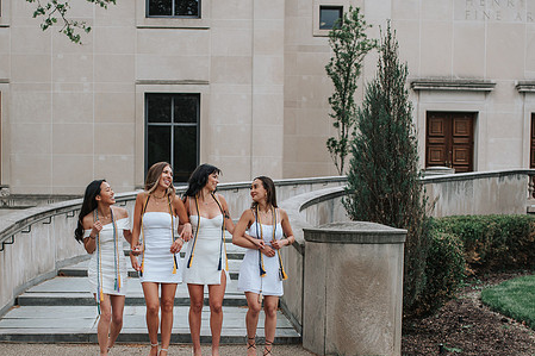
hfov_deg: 34.3
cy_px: 258
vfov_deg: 23.2
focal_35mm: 58
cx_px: 198
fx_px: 862
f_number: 3.5
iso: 125
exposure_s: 1/500
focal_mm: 35
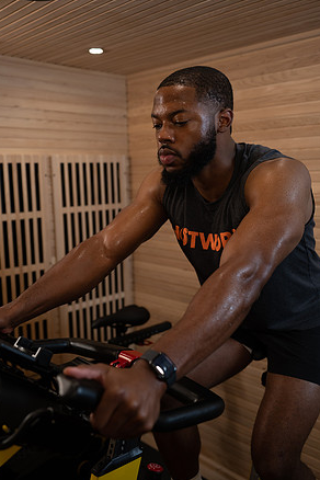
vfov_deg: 53.1
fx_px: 480
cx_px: 158
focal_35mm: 36
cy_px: 242
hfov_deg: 36.9
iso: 400
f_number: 2.8
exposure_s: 1/160
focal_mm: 35
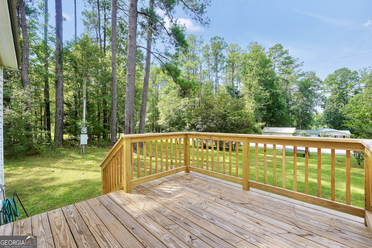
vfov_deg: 77.3
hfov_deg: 100.4
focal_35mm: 15
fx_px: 155
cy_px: 124
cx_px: 186
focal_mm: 10
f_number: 7.1
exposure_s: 1/100
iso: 100
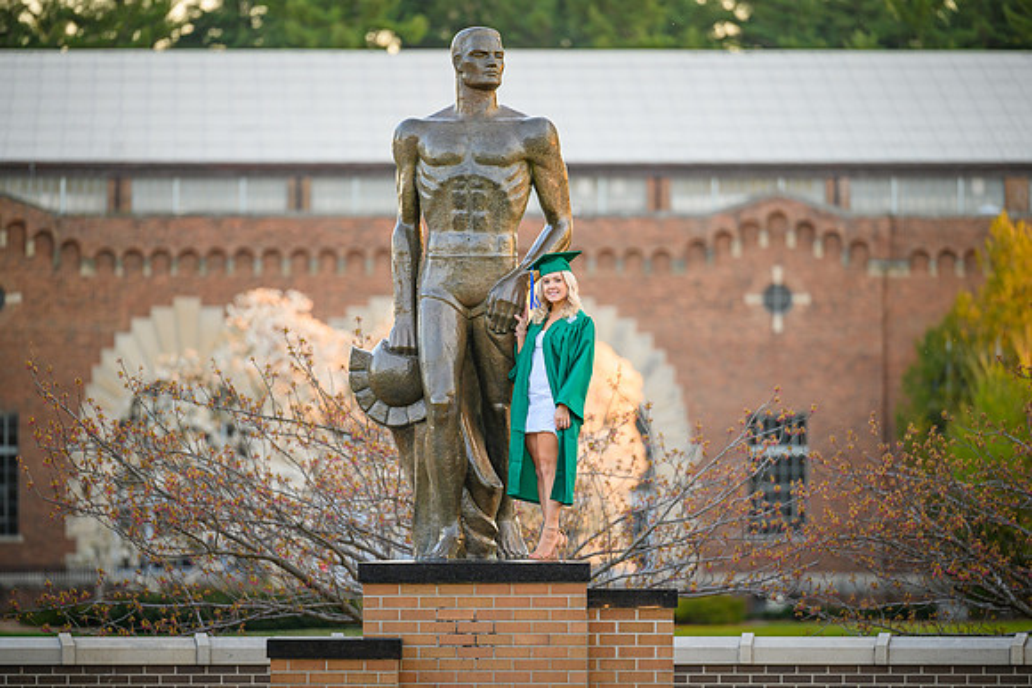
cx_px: 545
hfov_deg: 9.7
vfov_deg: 6.5
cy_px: 360
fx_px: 6082
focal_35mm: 212
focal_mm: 200
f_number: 2.8
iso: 220
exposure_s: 1/320
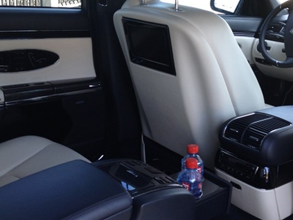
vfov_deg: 28.6
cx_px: 177
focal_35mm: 51
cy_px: 107
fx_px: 432
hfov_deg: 37.3
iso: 50
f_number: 2.4
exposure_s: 1/30
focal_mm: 4.28
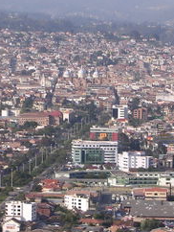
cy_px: 129
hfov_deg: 6.5
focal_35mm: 228
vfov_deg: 8.7
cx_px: 81
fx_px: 1525
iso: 100
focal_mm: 17.4
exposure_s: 1/295
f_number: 4.9
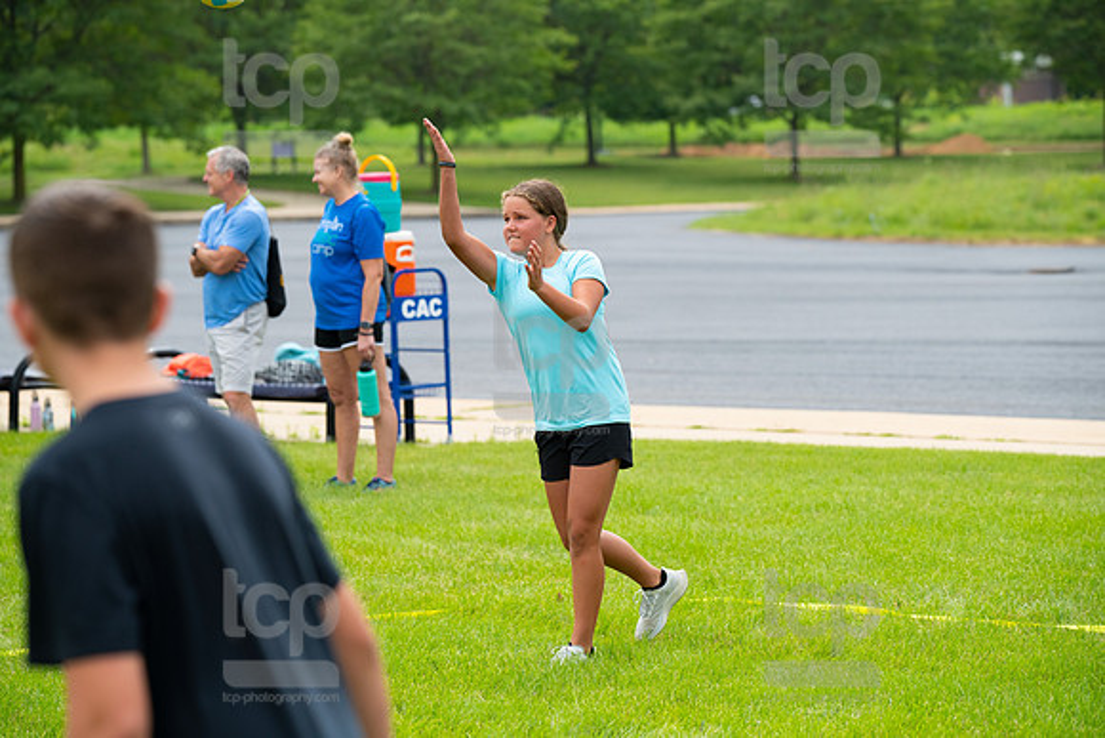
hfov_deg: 15.2
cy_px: 369
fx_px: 4145
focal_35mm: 135
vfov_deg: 10.2
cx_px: 552
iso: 500
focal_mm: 135
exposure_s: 1/2000
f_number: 4.5
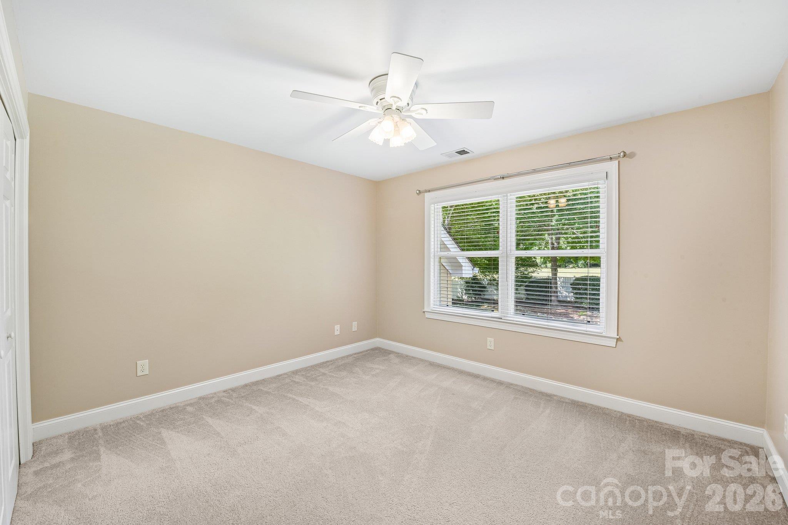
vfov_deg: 81.2
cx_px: 394
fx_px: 306
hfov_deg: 104.3
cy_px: 262
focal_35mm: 14
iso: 200
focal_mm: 14
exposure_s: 1/6
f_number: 11
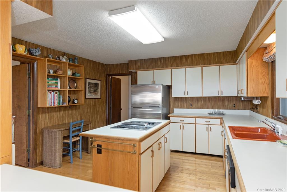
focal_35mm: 22
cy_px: 96
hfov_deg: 78.6
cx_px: 144
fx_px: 175
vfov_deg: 57.2
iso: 320
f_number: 7.1
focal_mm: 22
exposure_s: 1/25
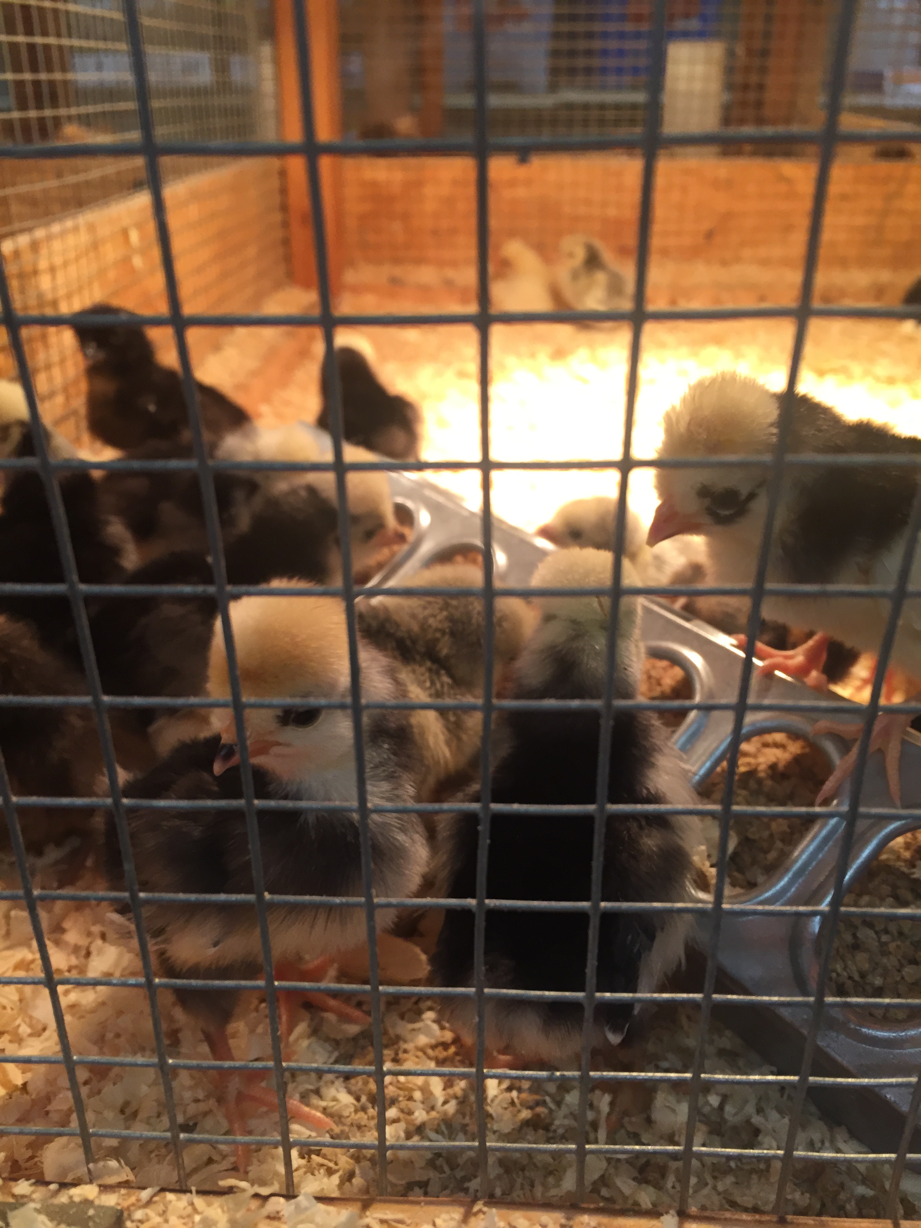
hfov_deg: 48.2
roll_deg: +0.5
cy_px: 614
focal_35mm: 29
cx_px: 460
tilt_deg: -26.6
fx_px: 1029
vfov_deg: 61.7
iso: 32
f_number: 2.2
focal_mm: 4.15
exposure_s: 1/30
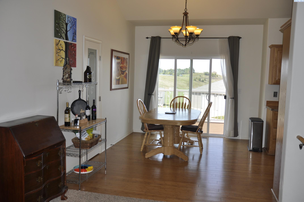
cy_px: 101
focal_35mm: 33
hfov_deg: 57.3
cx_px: 152
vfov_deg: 39.9
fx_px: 278
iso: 200
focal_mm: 22
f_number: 3.8
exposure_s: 1/200
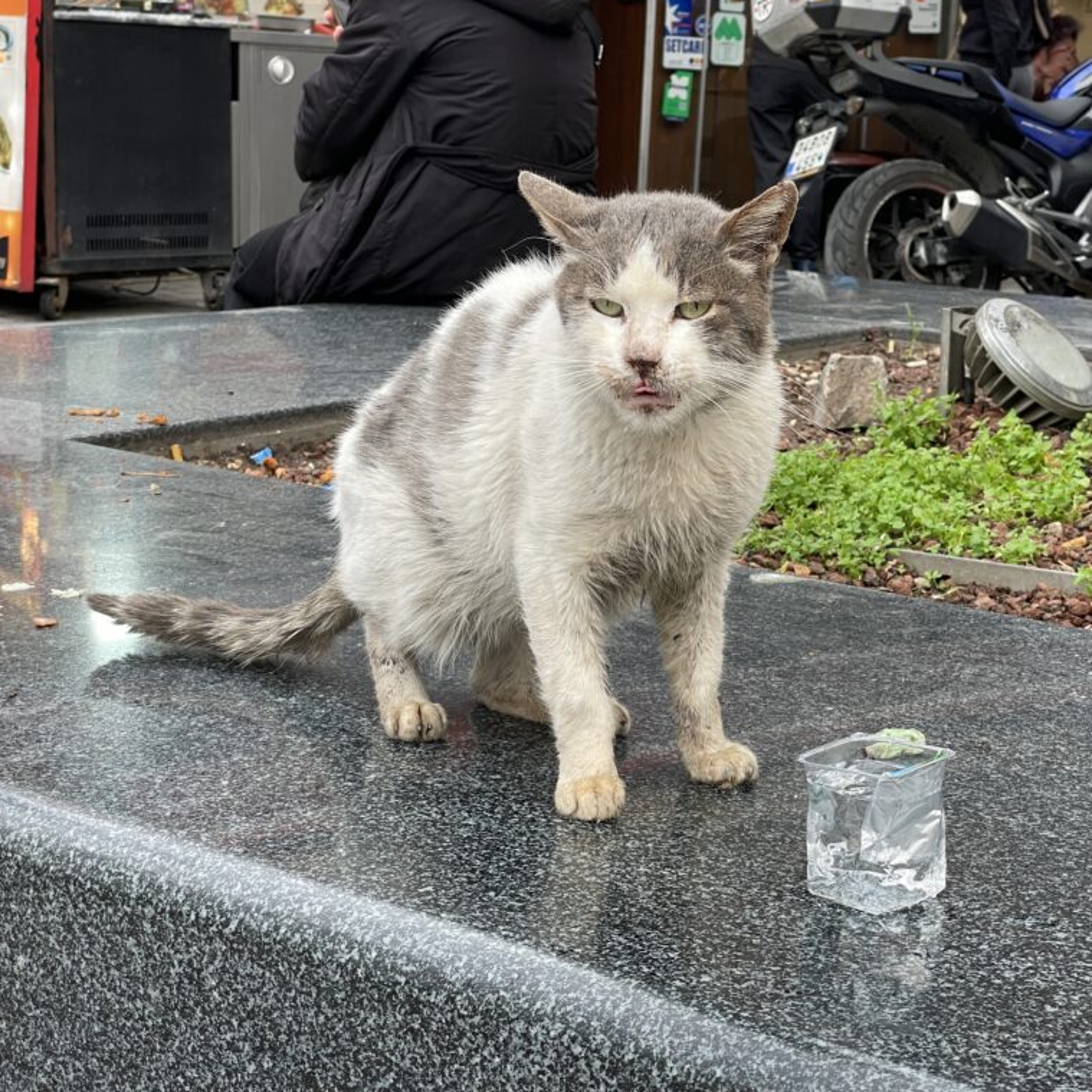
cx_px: 724
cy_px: 541
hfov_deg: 27.6
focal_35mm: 62
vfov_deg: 27.7
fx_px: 2213
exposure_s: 1/99
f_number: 2
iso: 32
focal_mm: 6
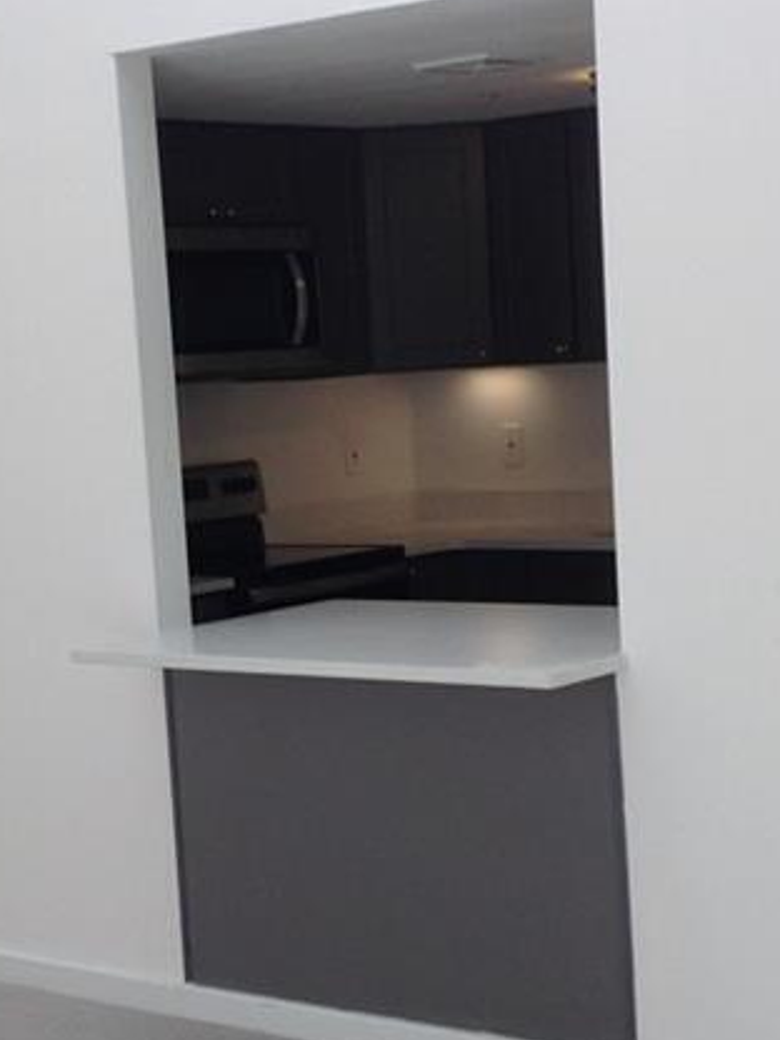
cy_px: 652
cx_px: 285
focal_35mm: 86
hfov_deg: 17.1
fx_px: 2584
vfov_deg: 22.7
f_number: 2.4
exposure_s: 1/206
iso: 50
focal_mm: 4.28
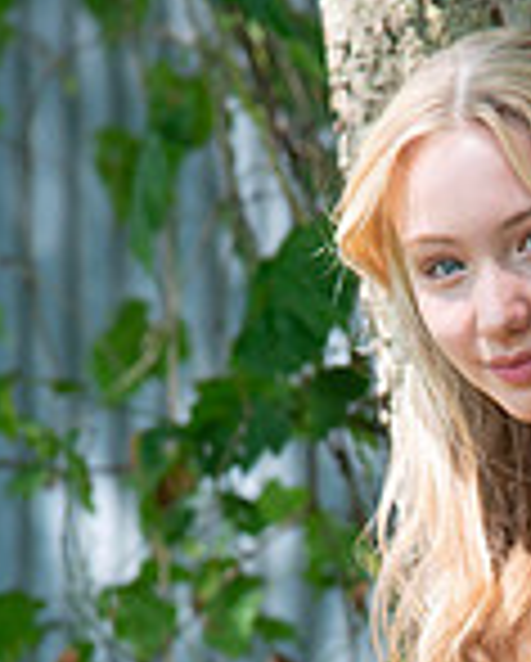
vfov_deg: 5.6
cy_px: 829
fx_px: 6763
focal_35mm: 345
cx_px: 626
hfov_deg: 4.5
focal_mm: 120
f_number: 5.6
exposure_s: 1/160
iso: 320
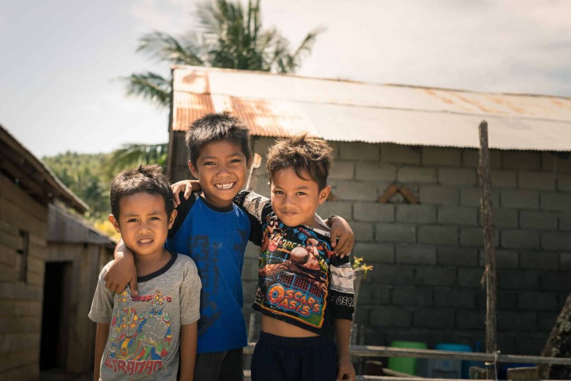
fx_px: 793
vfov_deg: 27.0
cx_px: 286
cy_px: 190
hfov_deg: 39.6
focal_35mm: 50
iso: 100
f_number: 4
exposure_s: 1/400
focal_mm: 50
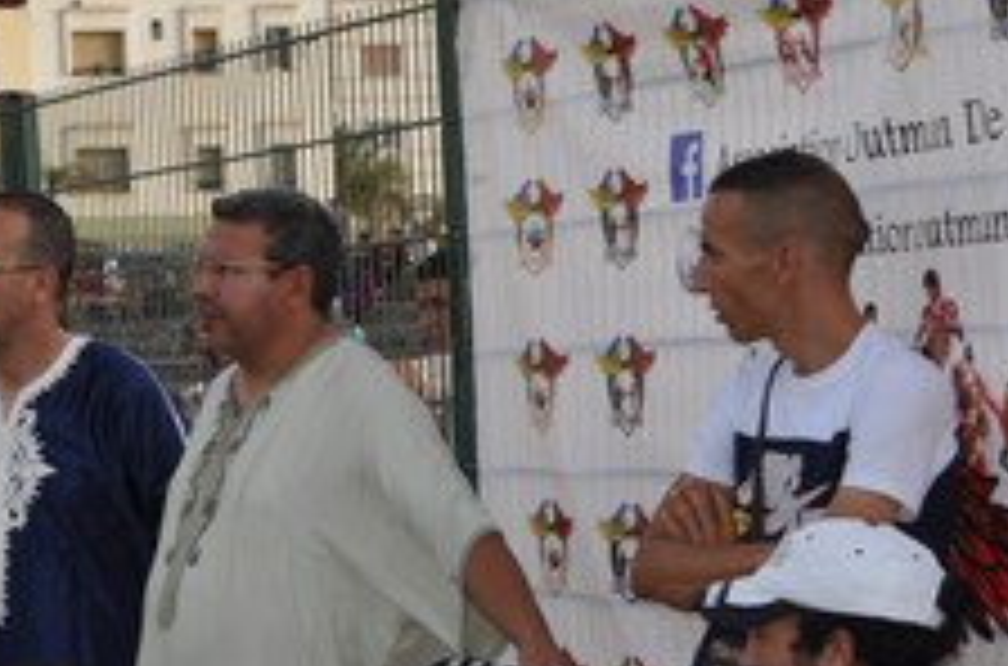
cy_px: 556
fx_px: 4076
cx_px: -212
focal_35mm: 146
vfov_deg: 9.3
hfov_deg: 13.7
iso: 200
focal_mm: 34
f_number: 8
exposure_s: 1/200
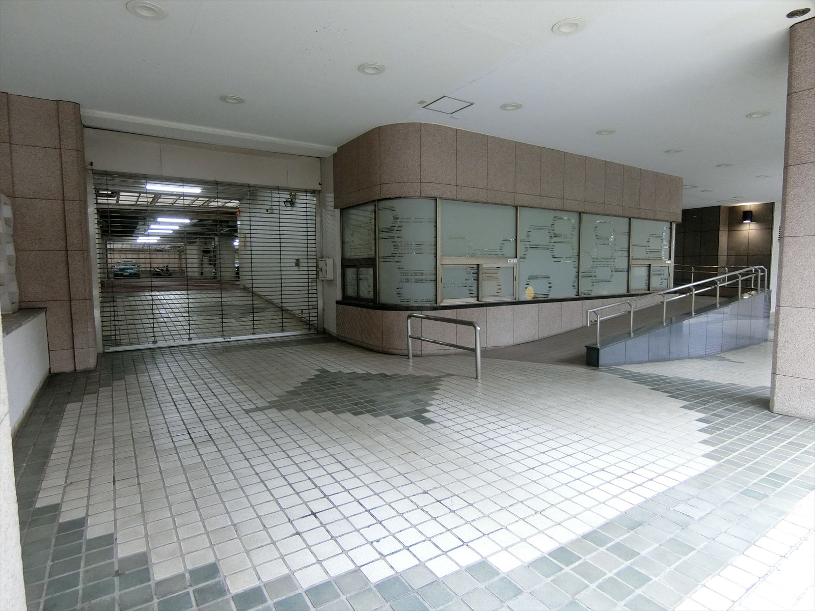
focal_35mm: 19
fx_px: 447
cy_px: 306
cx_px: 408
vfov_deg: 68.7
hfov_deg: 84.7
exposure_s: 1/100
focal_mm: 4.06
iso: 400
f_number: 2.7
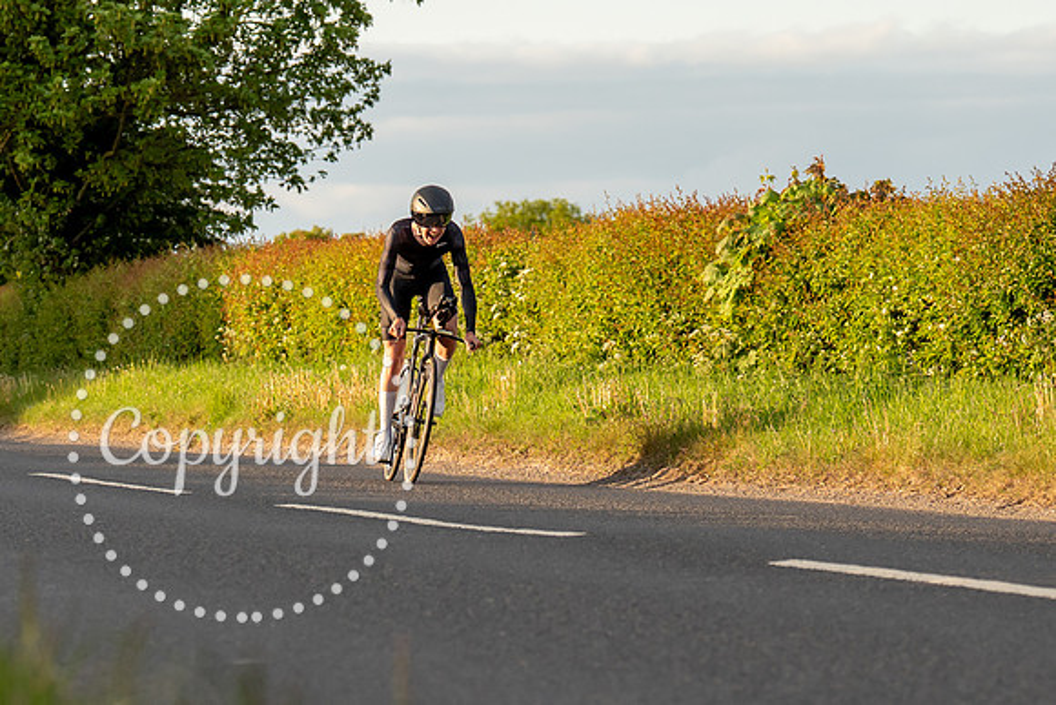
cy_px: 379
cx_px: 385
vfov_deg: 6.7
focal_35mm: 205
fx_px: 6001
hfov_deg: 10.1
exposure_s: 1/1000
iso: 400
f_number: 4
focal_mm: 92
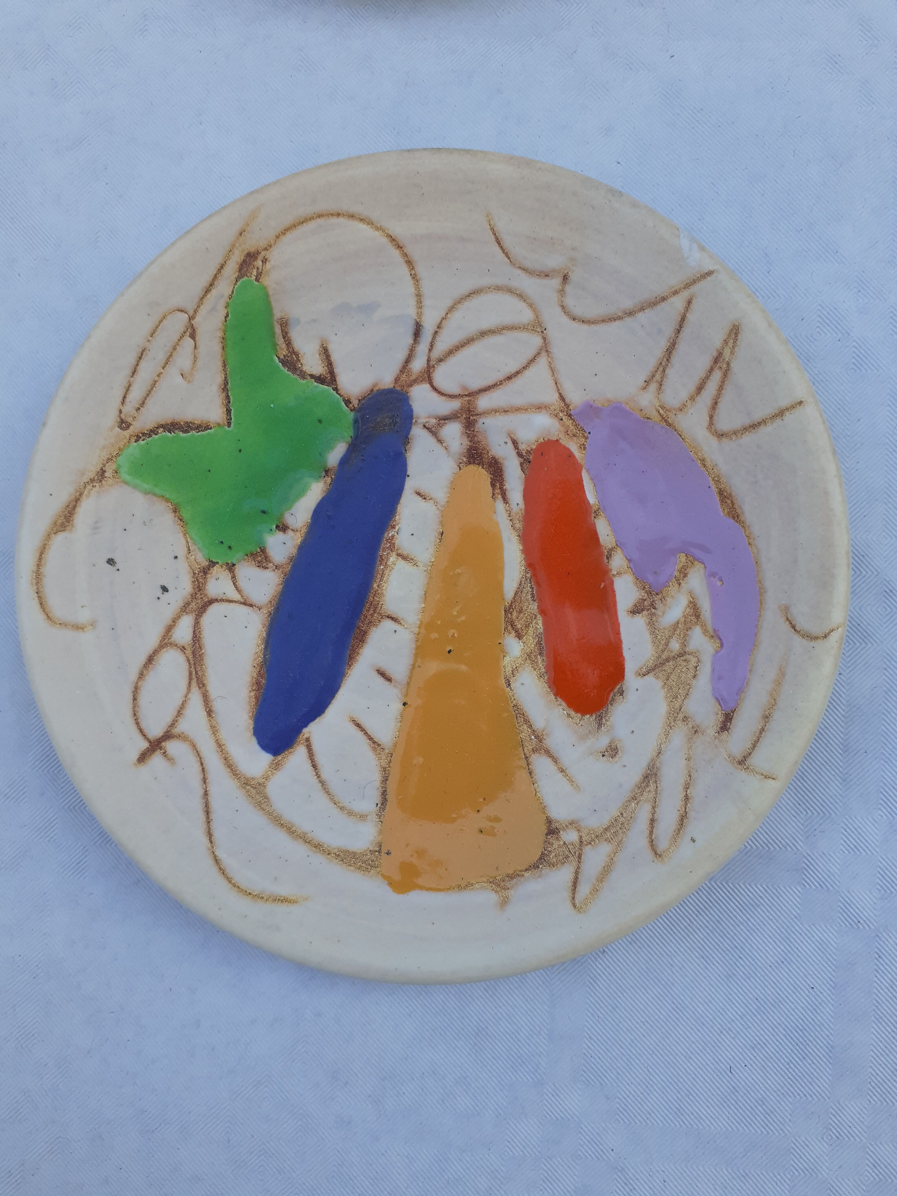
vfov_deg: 65.3
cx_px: 448
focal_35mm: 27
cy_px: 598
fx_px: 933
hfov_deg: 51.4
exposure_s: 1/175
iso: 40
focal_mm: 3.6
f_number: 1.9
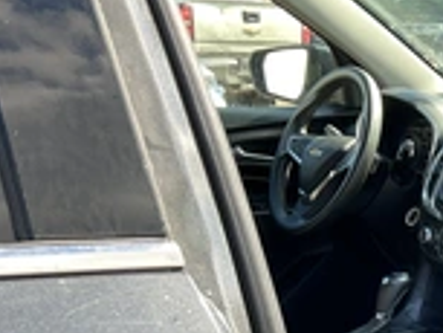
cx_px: 553
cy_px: 374
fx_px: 935
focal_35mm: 73
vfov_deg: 19.3
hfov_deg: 23.9
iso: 20
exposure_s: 1/122
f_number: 1.8
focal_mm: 3
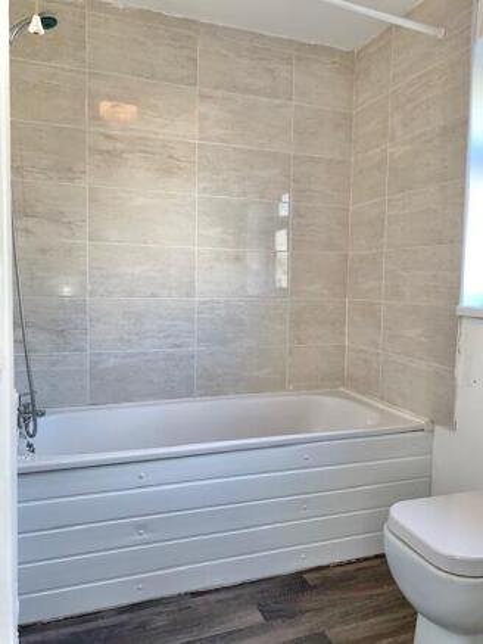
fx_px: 483
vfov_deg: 67.3
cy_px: 322
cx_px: 242
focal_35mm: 26
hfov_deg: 53.1
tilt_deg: -3.7
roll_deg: -0.9
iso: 64
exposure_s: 1/100
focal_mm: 4.25
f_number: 1.8
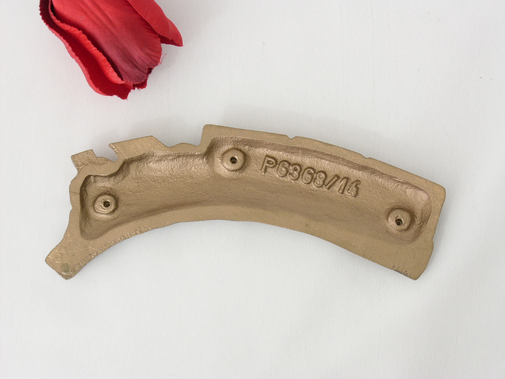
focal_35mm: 90
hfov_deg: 21.8
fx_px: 1313
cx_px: 252
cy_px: 190
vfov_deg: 16.4
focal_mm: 22.5
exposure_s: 1/2.5
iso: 100
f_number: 7.1
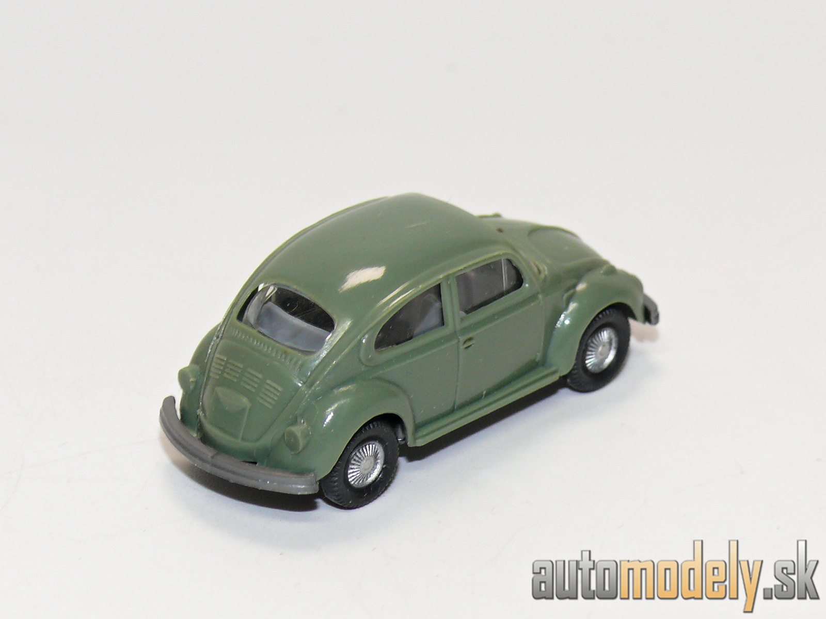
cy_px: 310
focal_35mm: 151
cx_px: 413
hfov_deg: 13.1
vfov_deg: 9.8
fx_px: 3603
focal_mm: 18
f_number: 4
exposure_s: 1/30
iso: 100
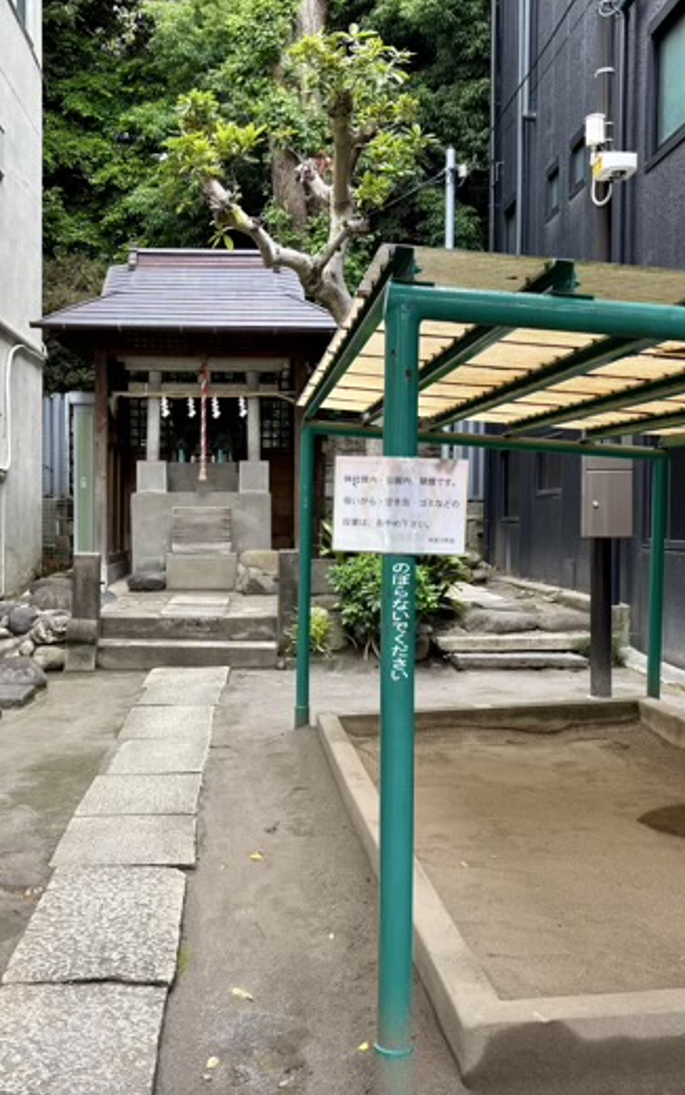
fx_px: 1104
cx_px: 263
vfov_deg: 52.7
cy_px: 548
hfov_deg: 34.3
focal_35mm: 37
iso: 50
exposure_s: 1/121
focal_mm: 5.96
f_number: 1.6
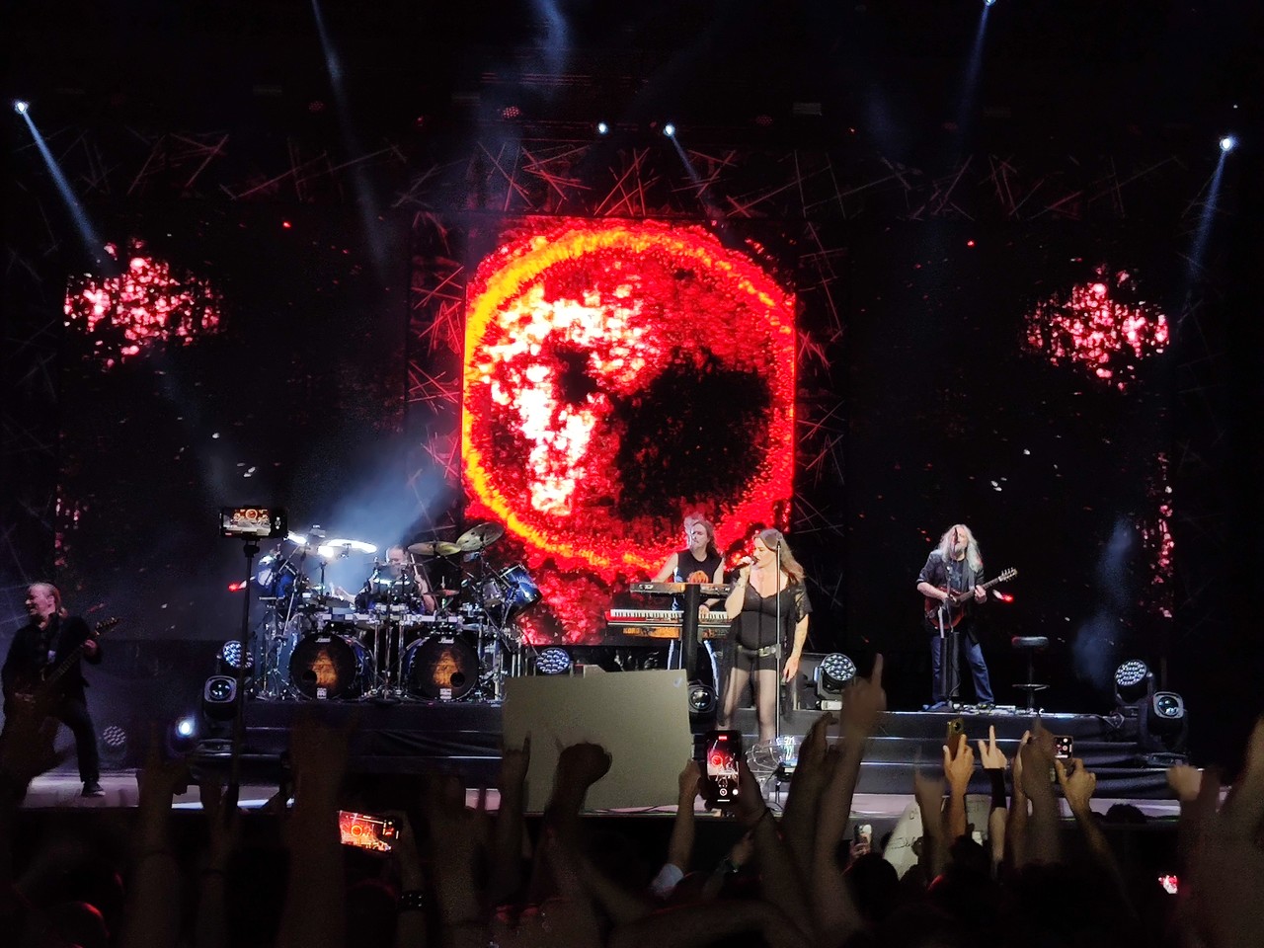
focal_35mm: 51
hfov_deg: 37.5
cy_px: 474
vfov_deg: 28.6
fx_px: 1862
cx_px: 632
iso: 479
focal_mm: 4.75
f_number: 1.75
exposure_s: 1/60
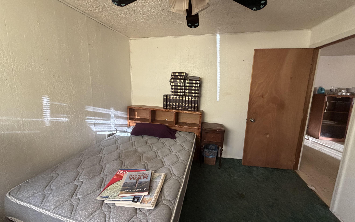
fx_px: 145
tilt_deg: -11.8
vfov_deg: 74.8
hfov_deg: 101.5
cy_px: 106
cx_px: 177
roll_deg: -1.3
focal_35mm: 15
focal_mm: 2.22
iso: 320
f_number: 2.2
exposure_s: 1/114
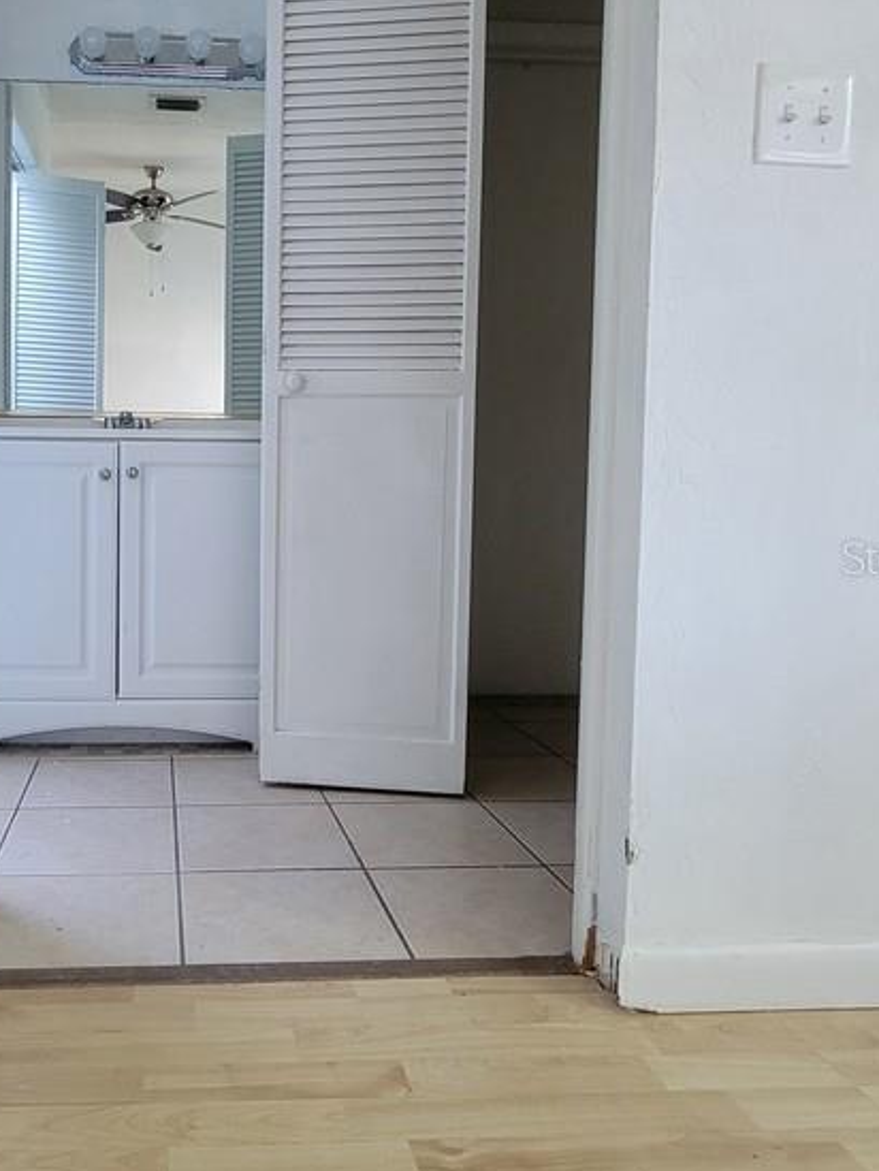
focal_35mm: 24
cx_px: 233
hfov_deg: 54.5
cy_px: 558
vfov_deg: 71.5
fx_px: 812
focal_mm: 2.2
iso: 320
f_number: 2.2
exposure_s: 1/30
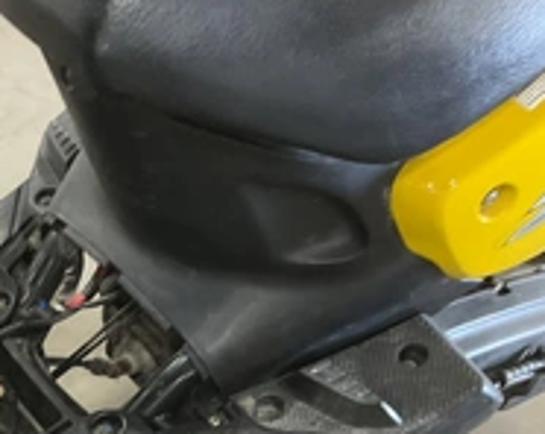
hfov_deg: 29.2
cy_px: 378
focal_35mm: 61
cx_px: 12
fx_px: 982
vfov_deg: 24.3
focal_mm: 3
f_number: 1.8
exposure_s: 1/30
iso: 250
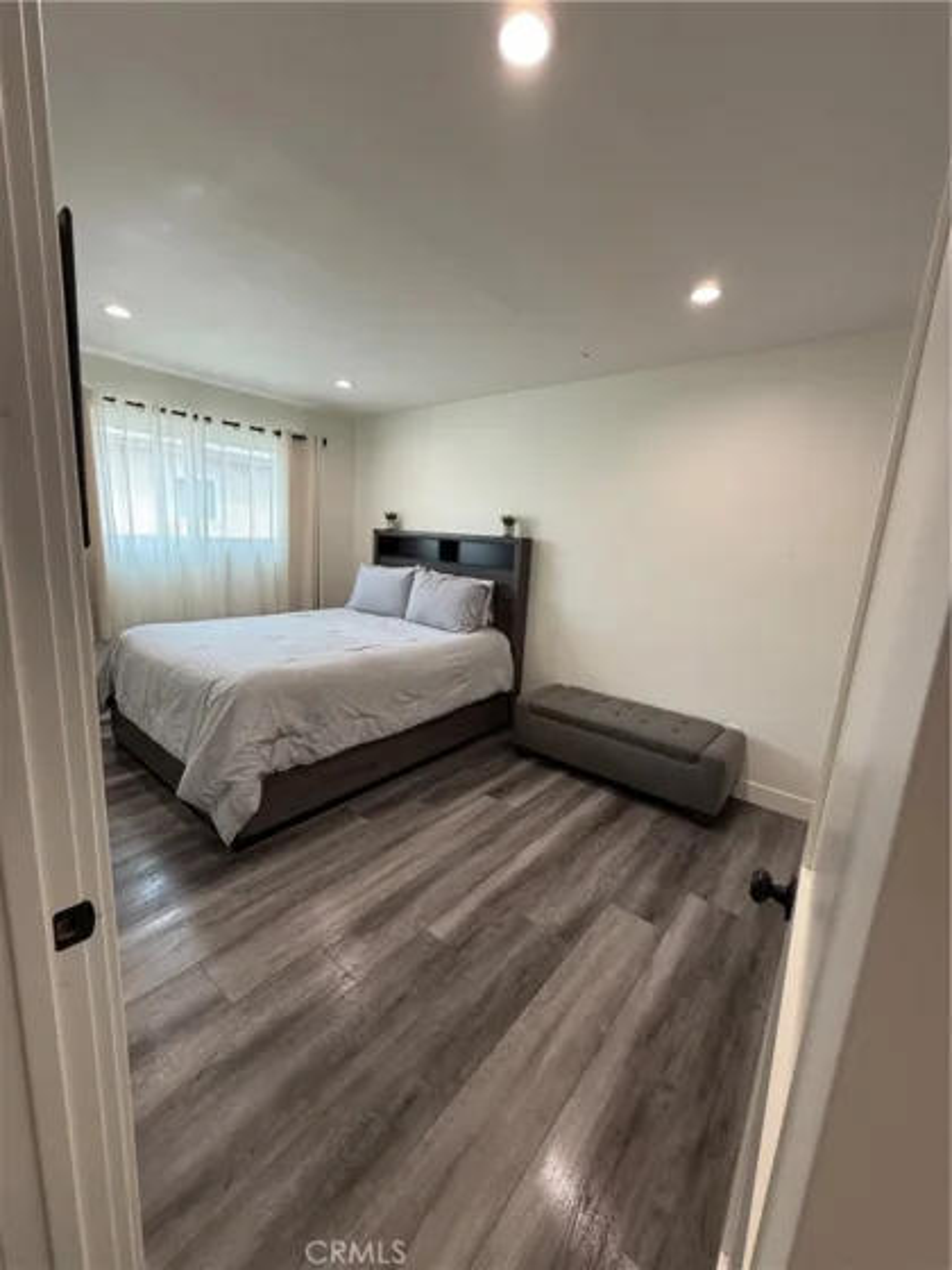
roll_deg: -3.6
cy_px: 635
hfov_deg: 85.7
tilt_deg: -10.9
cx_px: 476
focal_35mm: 14
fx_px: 513
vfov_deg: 102.1
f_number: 2.2
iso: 250
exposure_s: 1/120
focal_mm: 2.22
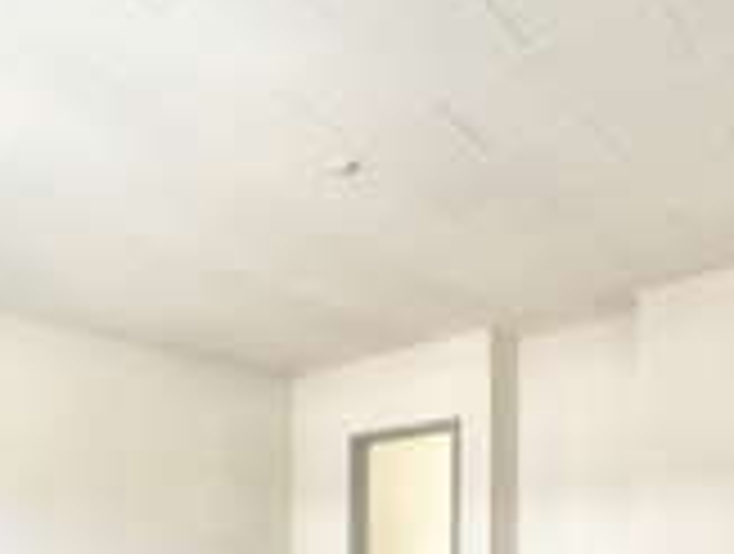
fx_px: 680
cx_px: 245
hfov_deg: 55.5
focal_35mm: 32
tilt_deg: -0.3
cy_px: 540
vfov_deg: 39.6
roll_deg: -0.1
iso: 125
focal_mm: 2.22
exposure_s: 1/99
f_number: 2.2
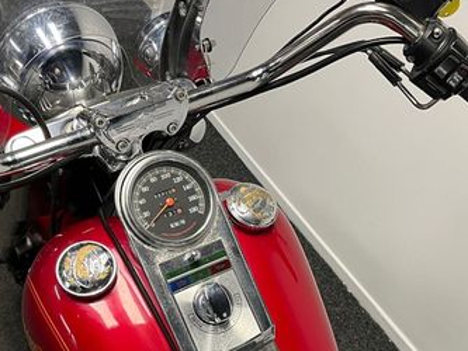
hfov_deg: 38.1
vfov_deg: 28.7
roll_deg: -15.5
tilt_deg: -44.8
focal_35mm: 50
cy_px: 261
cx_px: 201
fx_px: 676
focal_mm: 5.1
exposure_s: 1/50
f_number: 1.6
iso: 100
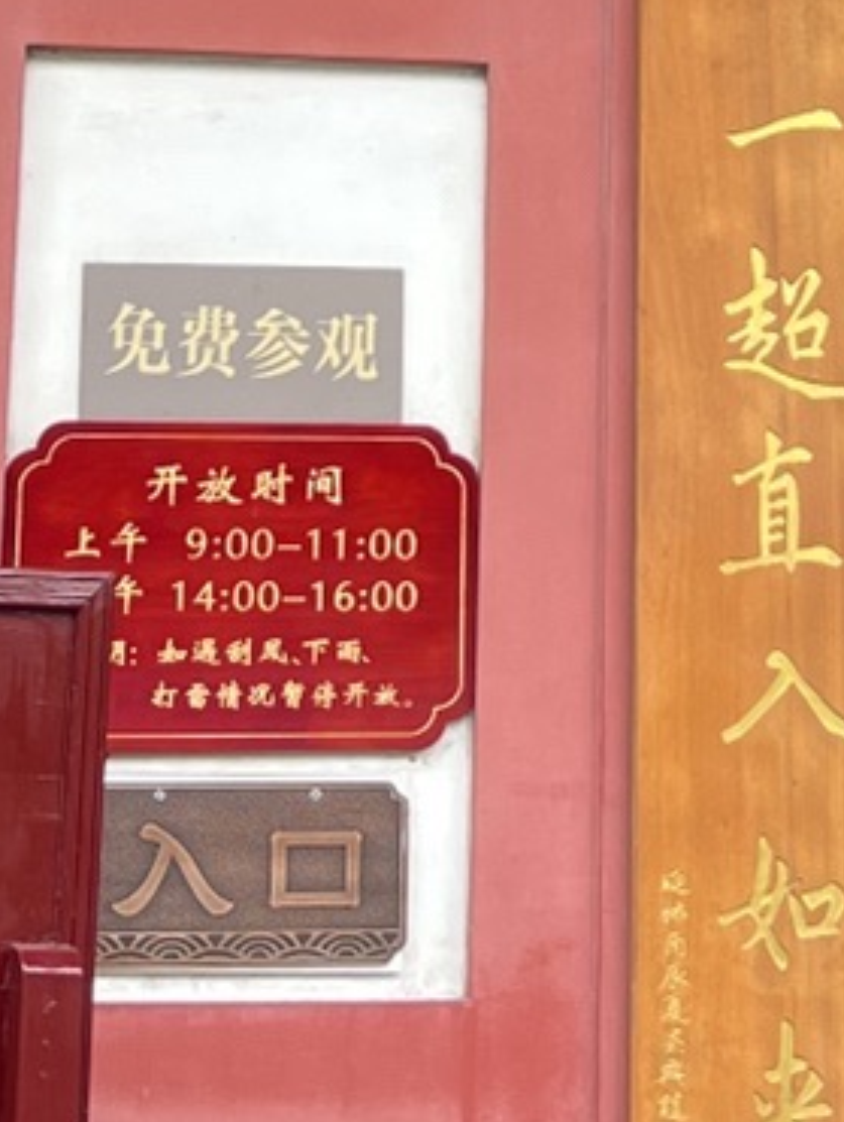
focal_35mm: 140
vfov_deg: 13.8
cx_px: 908
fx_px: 4543
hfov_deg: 10.5
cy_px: -103
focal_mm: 5.7
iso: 40
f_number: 1.5
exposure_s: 1/121
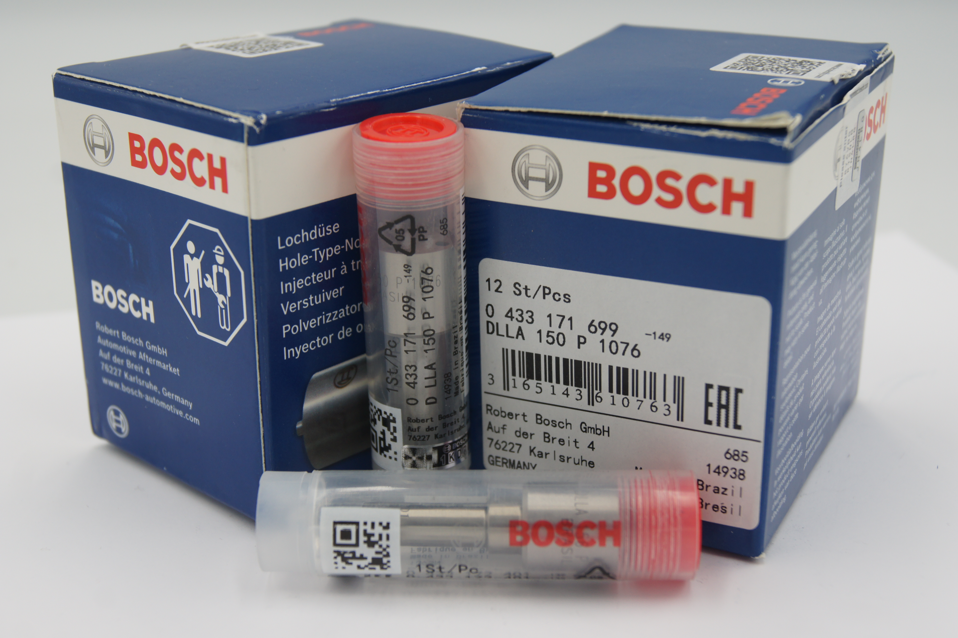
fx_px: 1396
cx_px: 479
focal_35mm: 52
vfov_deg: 25.7
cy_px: 319
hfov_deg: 37.9
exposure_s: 1/160
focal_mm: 35
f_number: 5.6
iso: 200
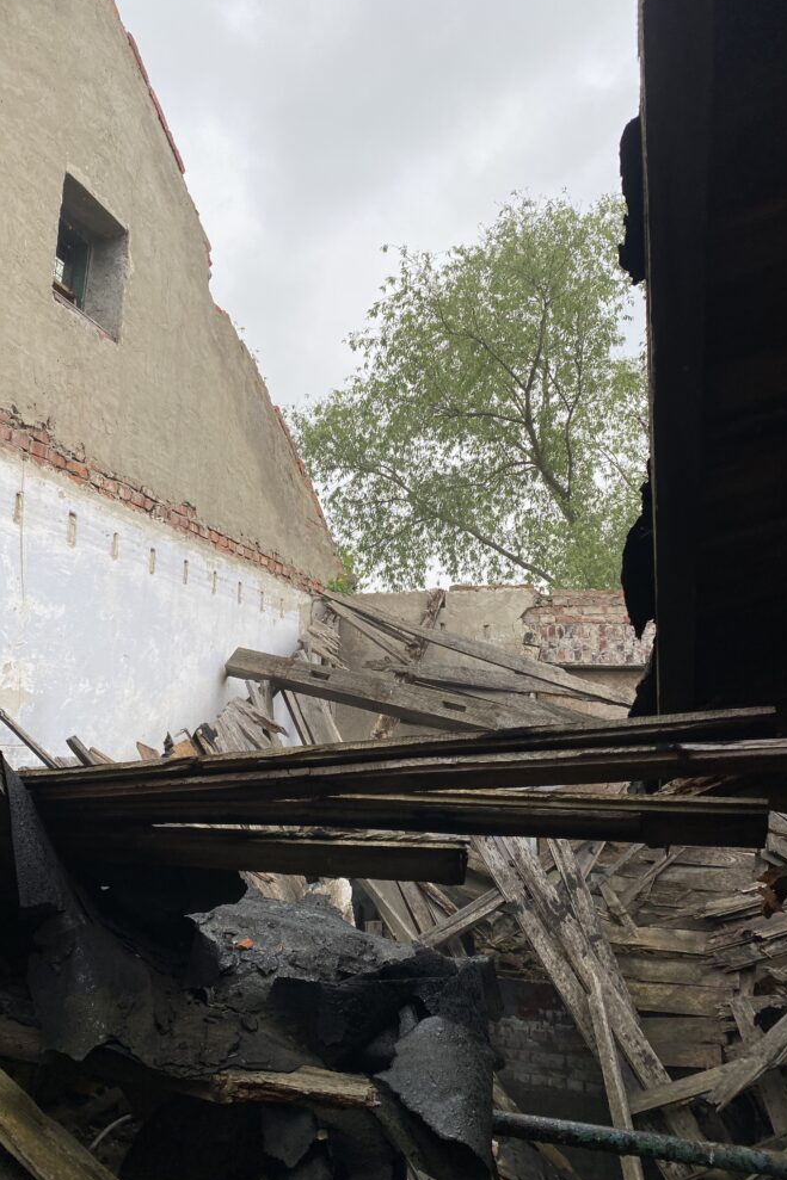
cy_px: 574
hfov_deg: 46.3
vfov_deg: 65.5
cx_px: 362
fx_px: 918
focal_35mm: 28
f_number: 1.8
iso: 32
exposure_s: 1/767
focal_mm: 4.25
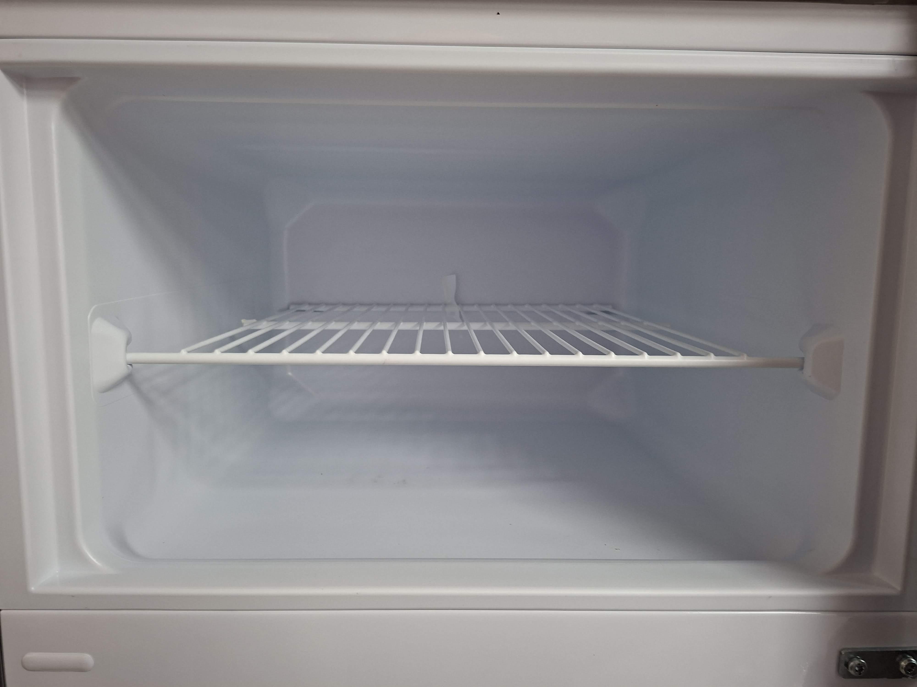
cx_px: 458
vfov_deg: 58.9
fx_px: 609
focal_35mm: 23
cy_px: 344
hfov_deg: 73.9
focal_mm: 5.54
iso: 250
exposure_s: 1/30
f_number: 1.8
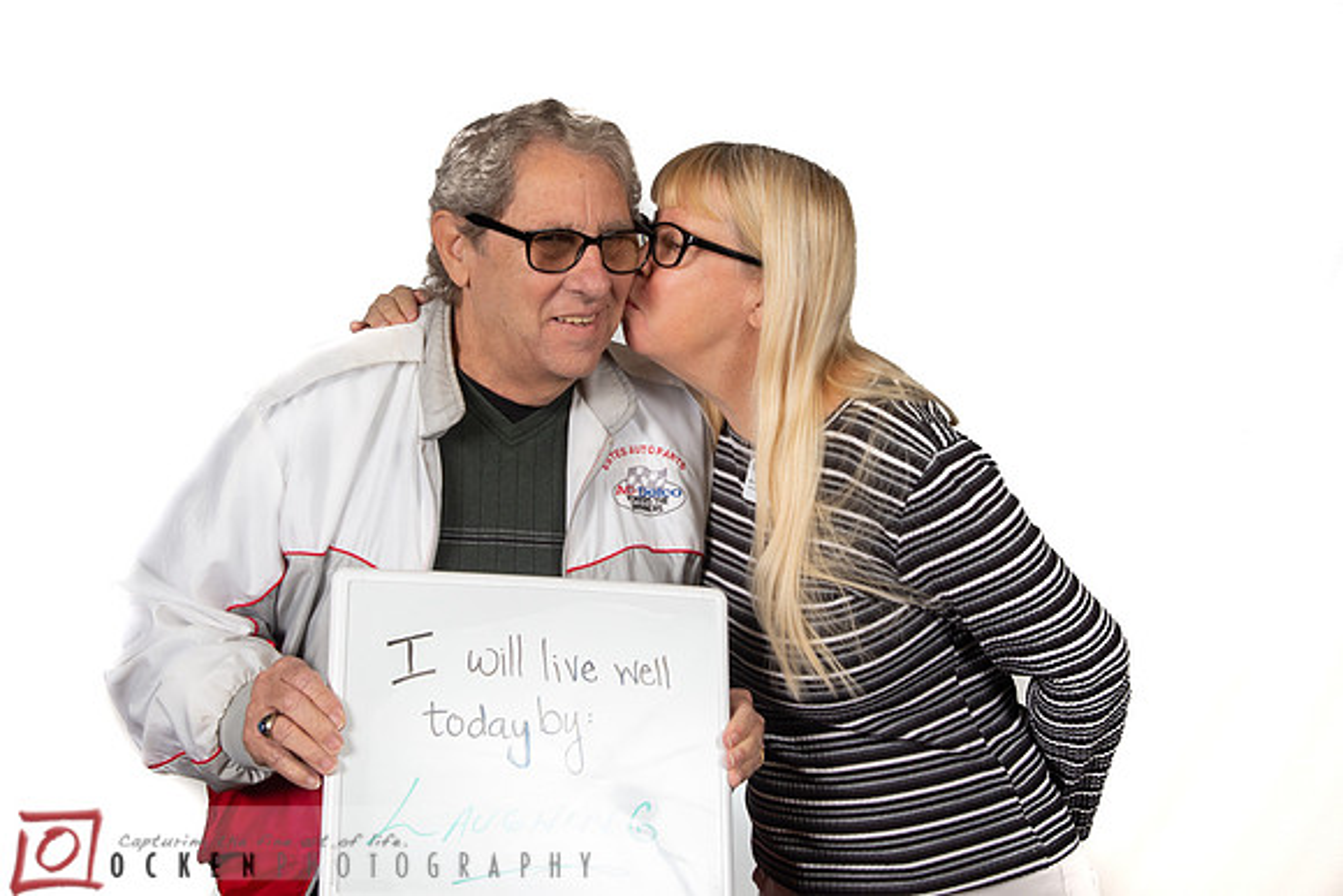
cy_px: 289
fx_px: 2529
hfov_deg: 29.7
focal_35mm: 68
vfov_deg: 20.0
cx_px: 645
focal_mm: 50
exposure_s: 1/80
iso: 800
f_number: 8
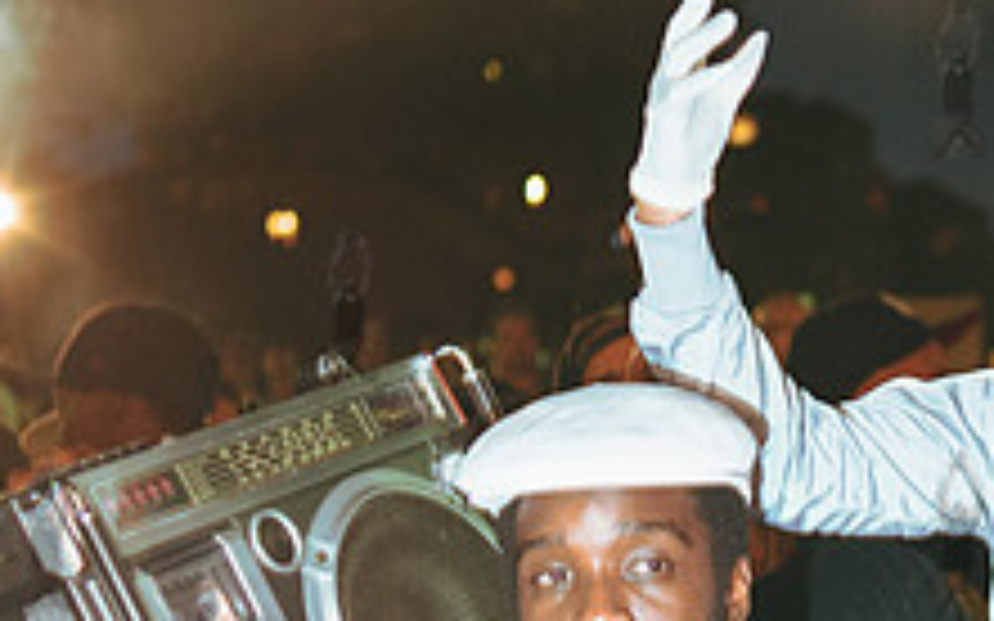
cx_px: 1159
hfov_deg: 17.4
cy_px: 685
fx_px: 3115
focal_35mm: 115
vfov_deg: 11.2
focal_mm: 35
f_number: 2.8
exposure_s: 1/40
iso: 1600
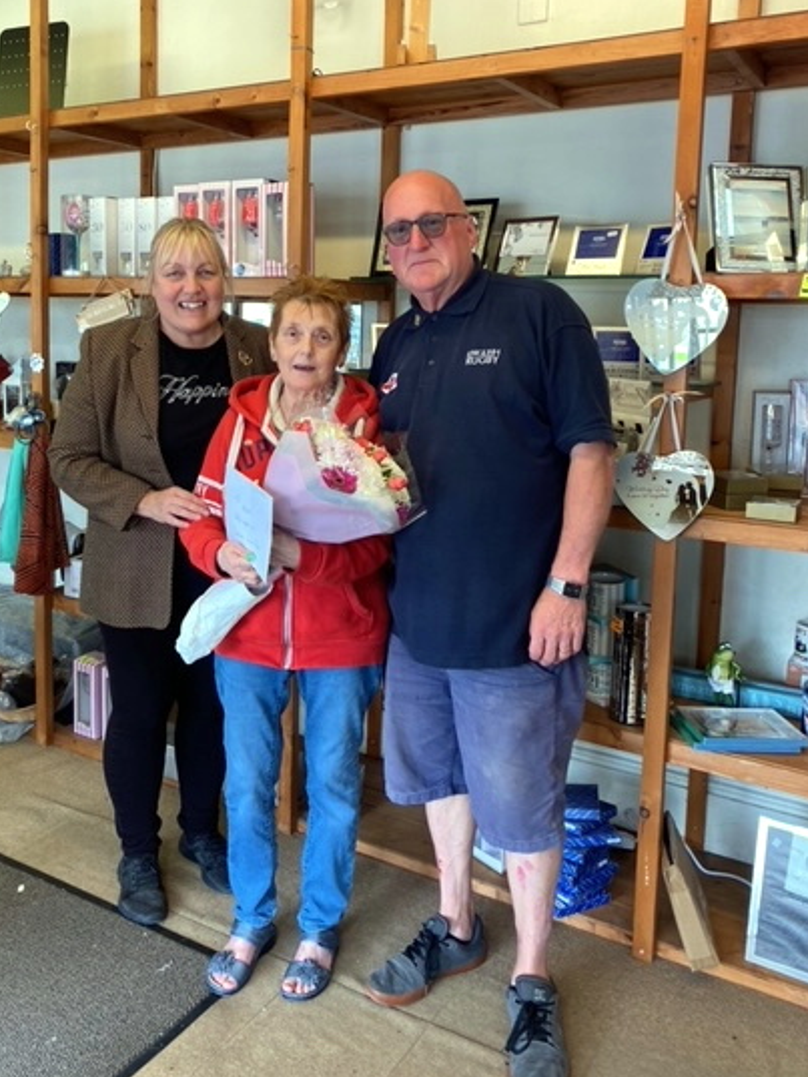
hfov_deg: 45.3
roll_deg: -1.8
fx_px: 964
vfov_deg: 57.9
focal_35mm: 31
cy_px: 439
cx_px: 339
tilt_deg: -6.7
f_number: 1.8
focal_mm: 4.25
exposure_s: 1/100
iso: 125
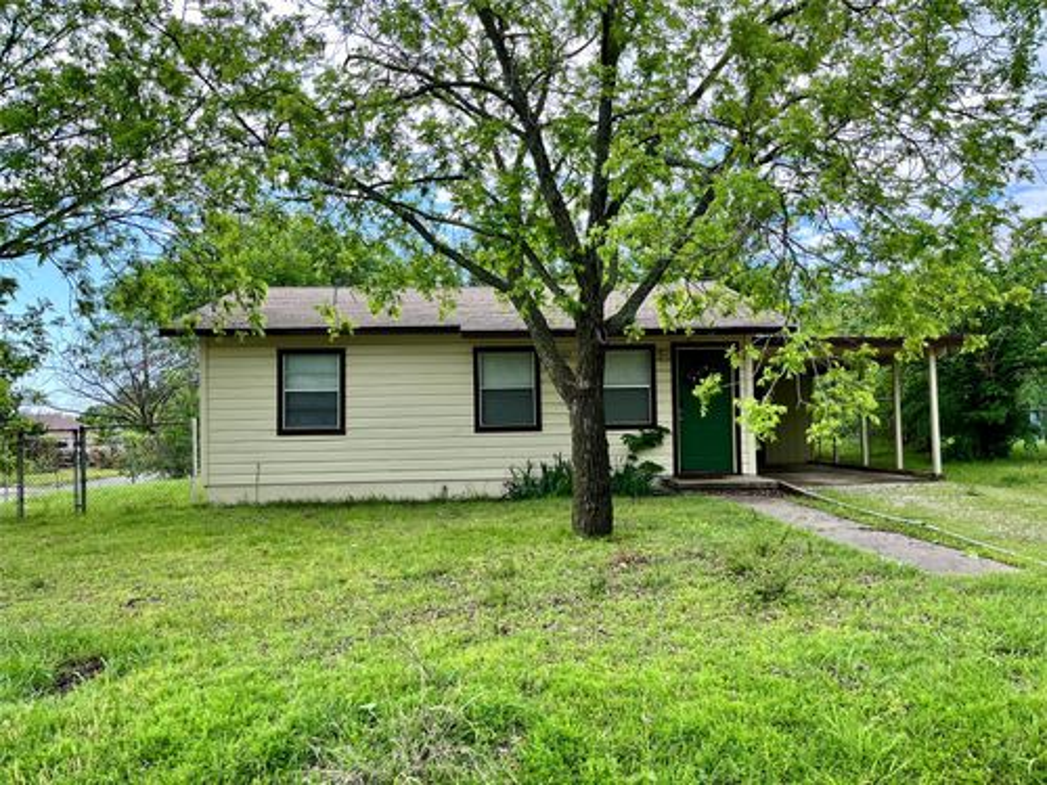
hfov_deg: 67.3
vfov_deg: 53.1
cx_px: 524
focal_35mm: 26
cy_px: 392
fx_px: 786
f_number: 1.6
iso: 50
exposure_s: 1/583
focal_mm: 5.1
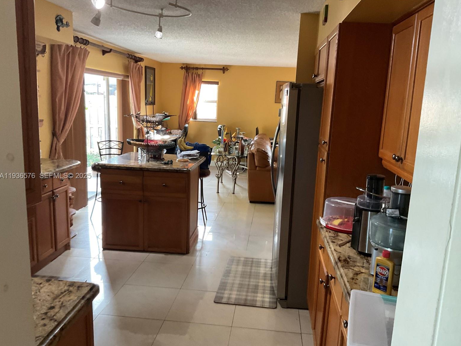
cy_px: 176
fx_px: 399
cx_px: 237
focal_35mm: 30
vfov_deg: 46.8
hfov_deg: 60.0
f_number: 1.8
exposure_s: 1/60
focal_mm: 3
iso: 125
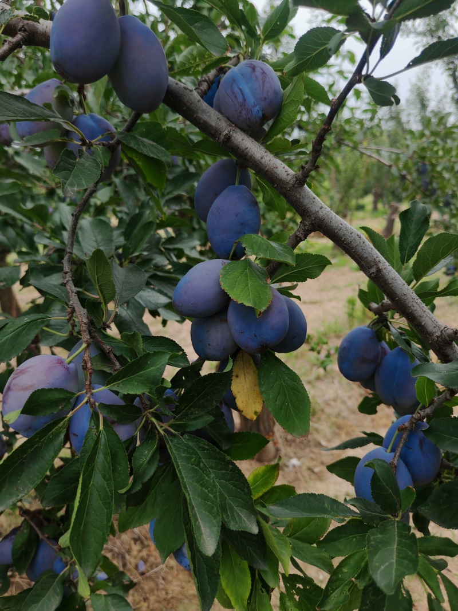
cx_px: 229
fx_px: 476
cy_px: 306
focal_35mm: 27
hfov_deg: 51.3
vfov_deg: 65.3
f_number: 1.95
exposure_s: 1/1300
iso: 50
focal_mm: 5.52
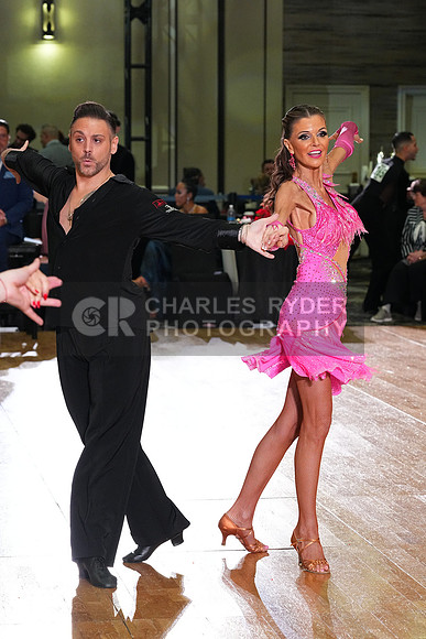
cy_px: 320
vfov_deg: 17.8
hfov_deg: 11.9
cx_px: 213
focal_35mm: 115
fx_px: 2040
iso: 6400
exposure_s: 1/320
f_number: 6.3
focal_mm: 115
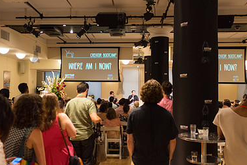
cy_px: 83
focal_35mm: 37
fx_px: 254
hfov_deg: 51.9
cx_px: 120
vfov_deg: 36.0
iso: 3200
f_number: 3.5
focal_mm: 24
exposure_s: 1/250
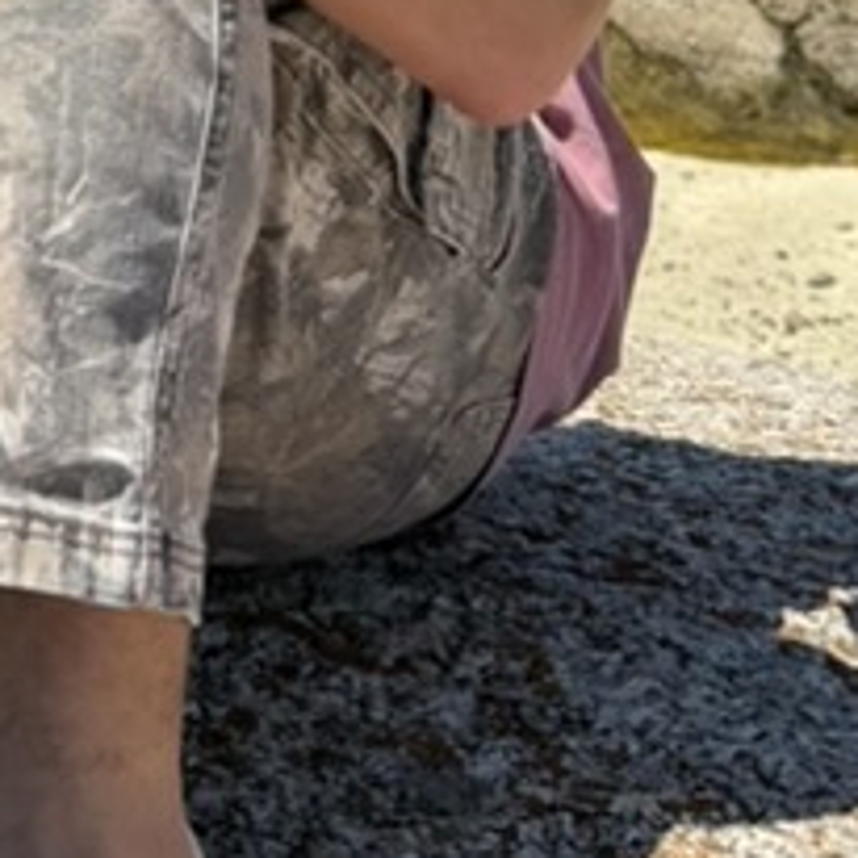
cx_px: -377
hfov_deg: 15.3
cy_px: -326
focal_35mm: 106
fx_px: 2972
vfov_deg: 15.5
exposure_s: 1/3953
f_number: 1.78
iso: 80
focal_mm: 6.76
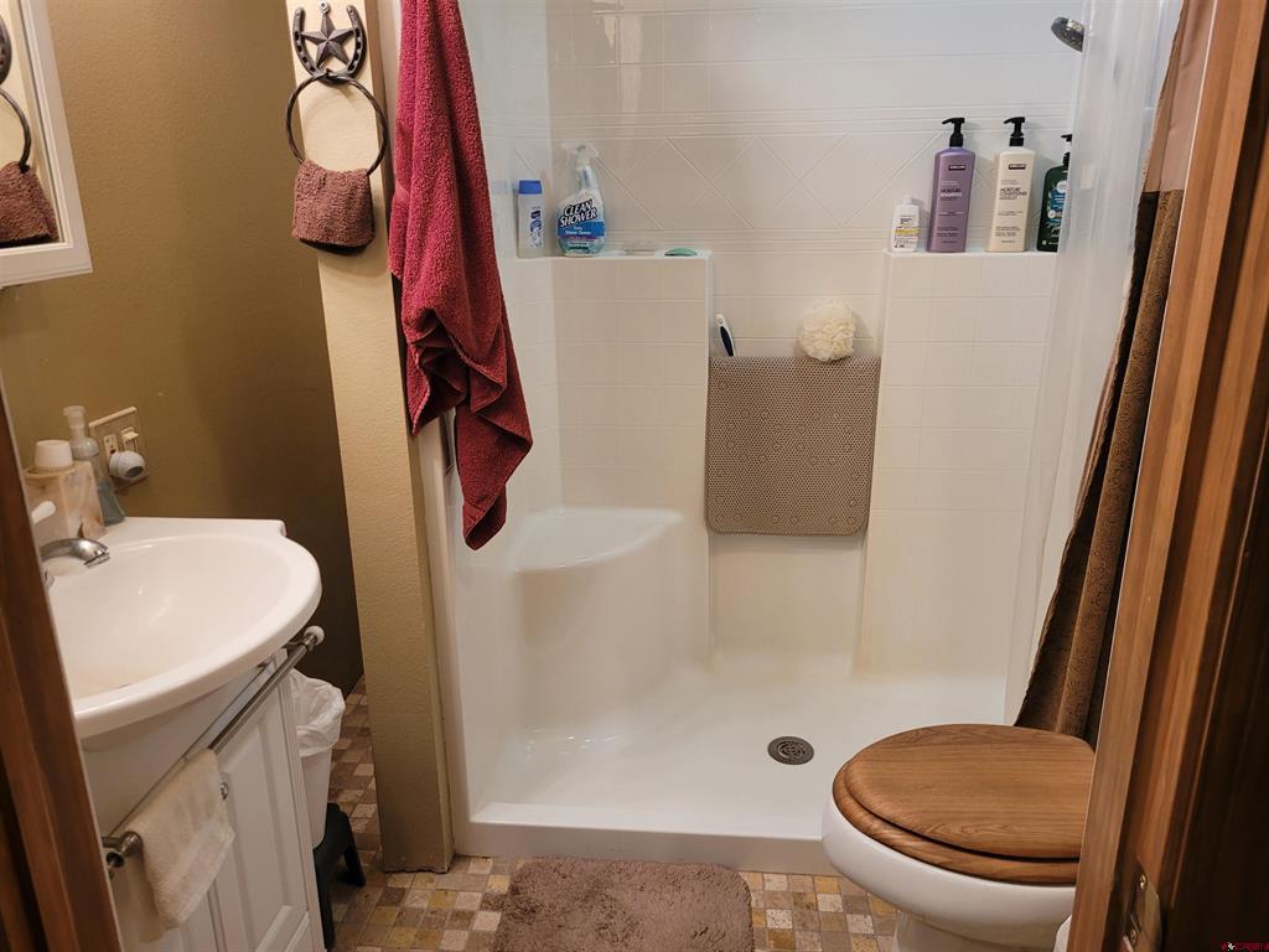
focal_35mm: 26
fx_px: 953
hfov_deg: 67.3
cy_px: 476
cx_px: 634
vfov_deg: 53.1
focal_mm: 5.4
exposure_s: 1/40
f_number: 1.8
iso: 200
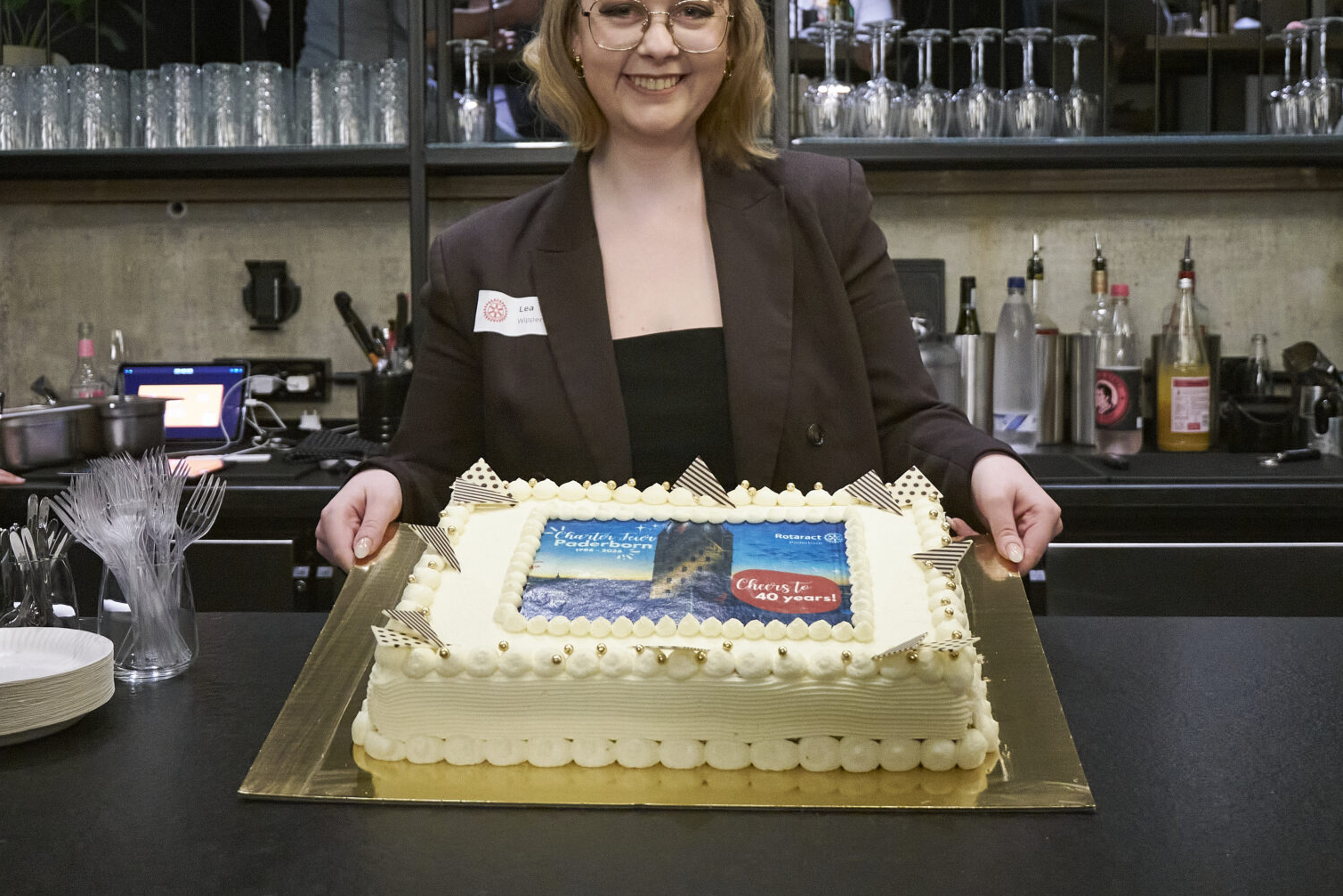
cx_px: 692
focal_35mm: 42
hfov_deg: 46.4
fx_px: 1567
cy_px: 331
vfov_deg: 31.7
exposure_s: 1/30
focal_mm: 22.2
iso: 3200
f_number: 4
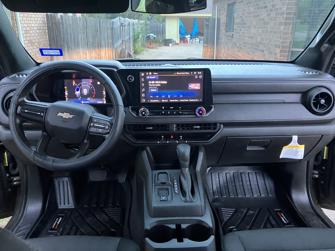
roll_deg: -0.2
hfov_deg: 63.4
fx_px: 271
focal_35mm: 28
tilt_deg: -19.2
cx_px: 168
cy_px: 126
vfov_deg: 49.7
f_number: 1.8
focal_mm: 3.99
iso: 500
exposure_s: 1/30
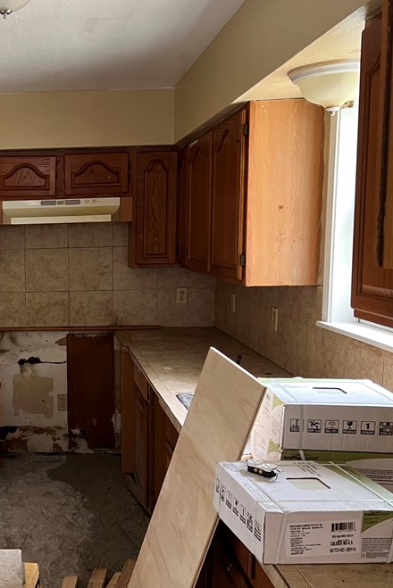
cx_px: -12
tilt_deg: -7.5
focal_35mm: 42
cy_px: 325
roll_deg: +2.1
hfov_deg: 29.5
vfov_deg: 46.3
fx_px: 687
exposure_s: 1/60
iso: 160
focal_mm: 5.7
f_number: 1.5
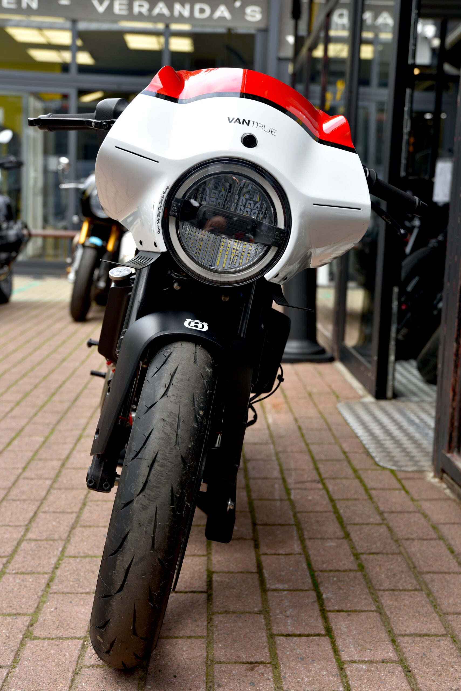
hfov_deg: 24.6
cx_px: 230
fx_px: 1055
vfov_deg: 36.2
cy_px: 346
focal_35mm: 55
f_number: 5
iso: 100
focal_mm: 55
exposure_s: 1/100
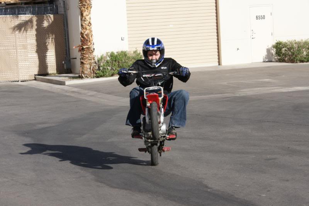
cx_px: 154
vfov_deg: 15.2
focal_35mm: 90
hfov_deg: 22.6
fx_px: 772
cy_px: 103
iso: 200
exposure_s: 1/250
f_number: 11
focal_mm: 60
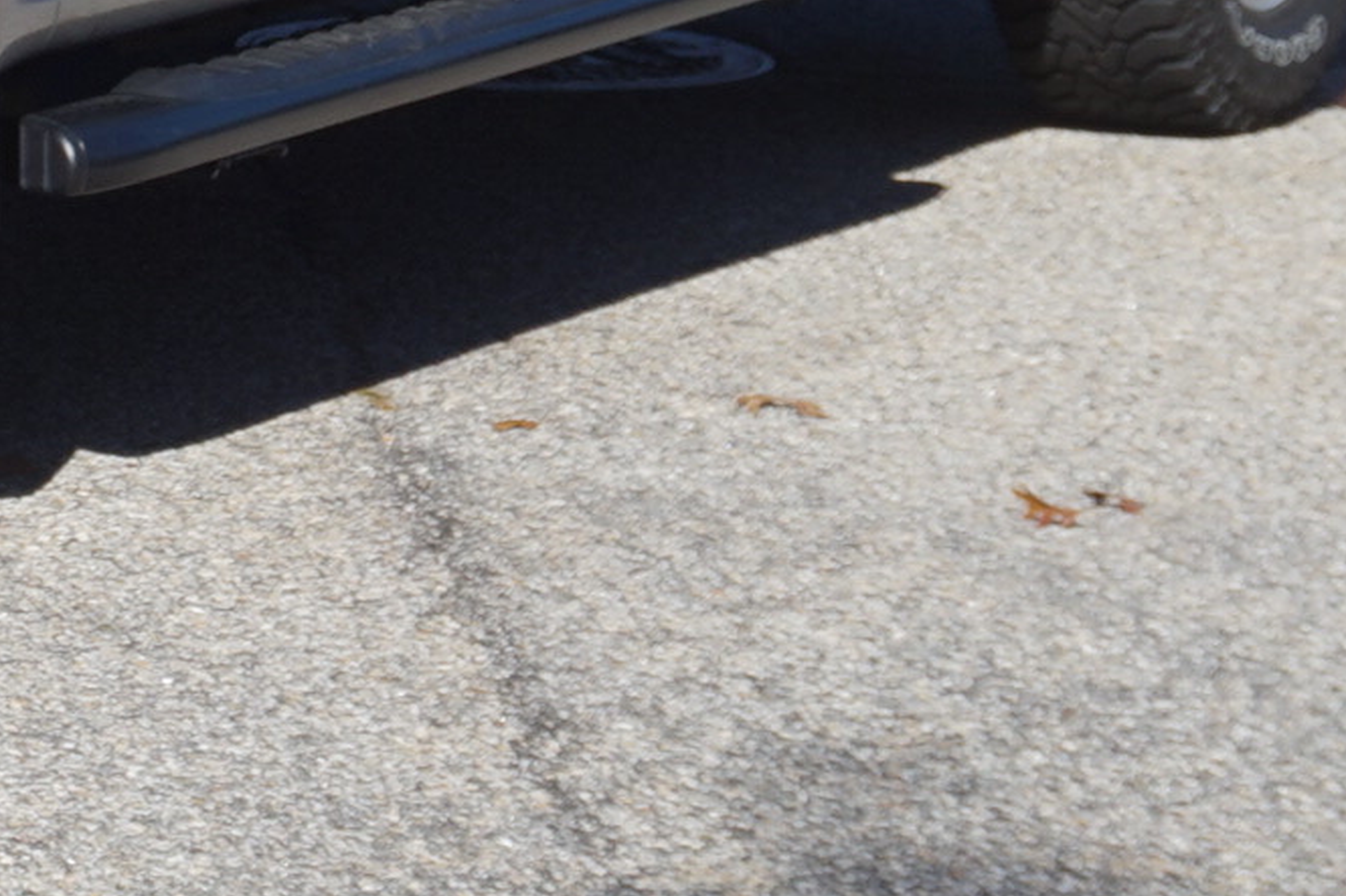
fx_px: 6693
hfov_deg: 11.0
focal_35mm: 179
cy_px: -617
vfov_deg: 7.5
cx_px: -767
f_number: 8
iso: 100
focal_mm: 29
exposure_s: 1/250
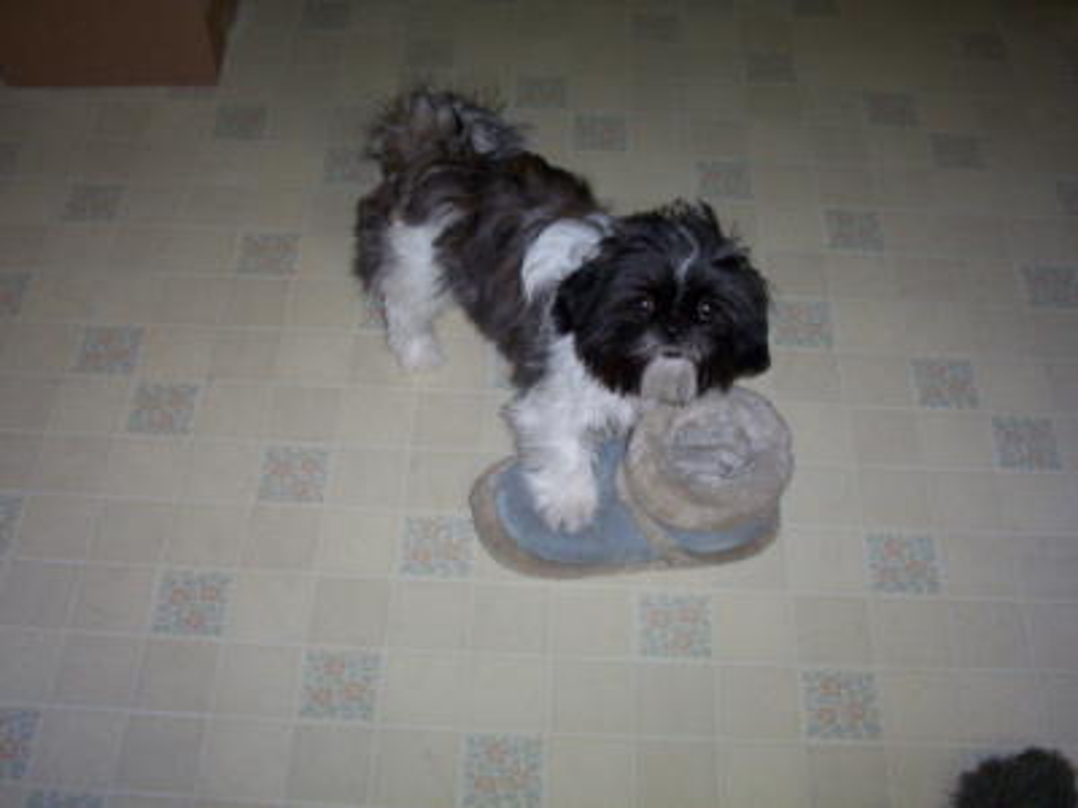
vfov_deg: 36.8
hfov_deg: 47.9
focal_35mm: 39
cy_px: 404
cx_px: 539
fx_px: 1215
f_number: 4.5
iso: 140
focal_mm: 6
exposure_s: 1/30
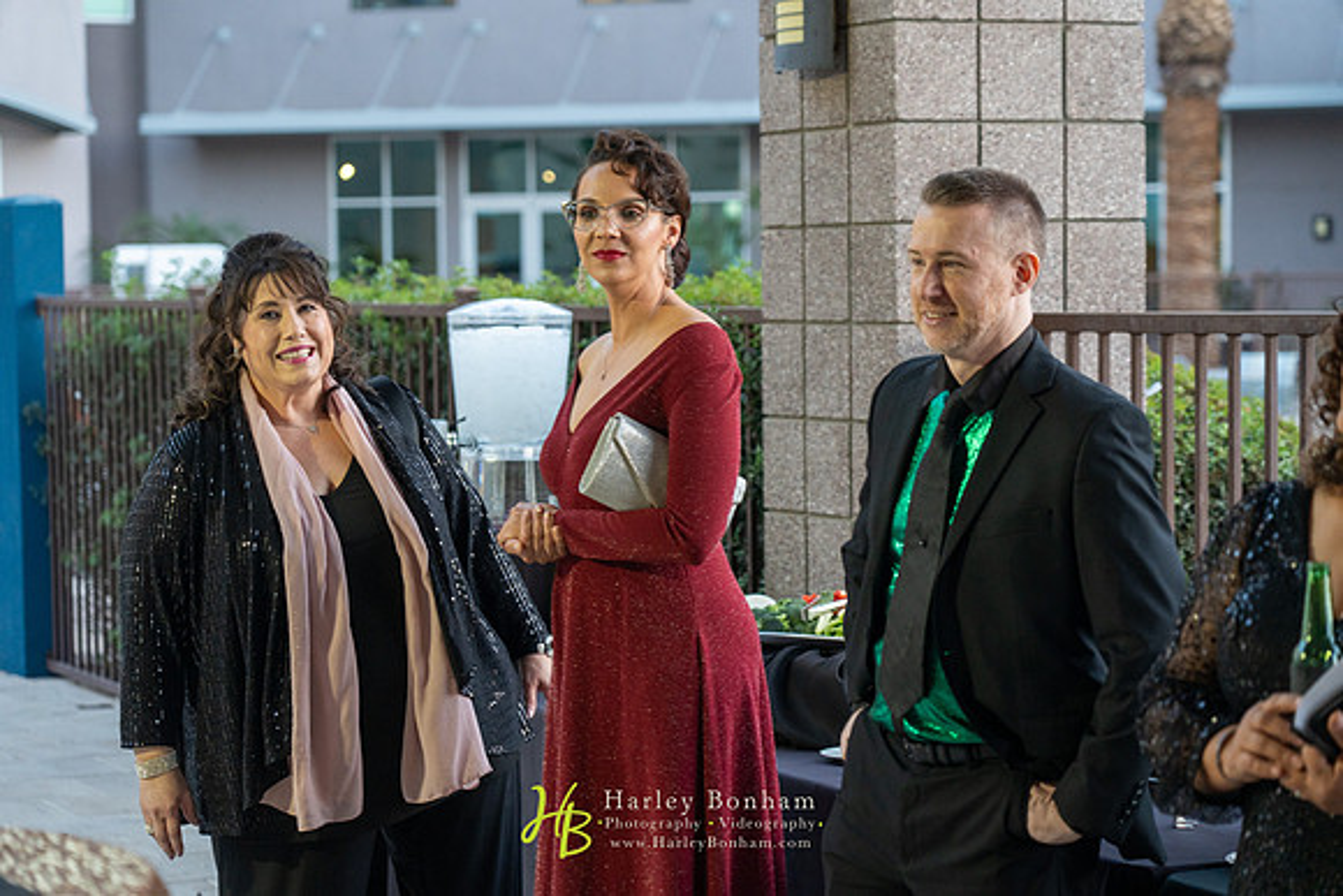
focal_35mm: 91
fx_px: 3395
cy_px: 448
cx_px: 672
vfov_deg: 15.0
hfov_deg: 22.4
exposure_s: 1/160
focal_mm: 91
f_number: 4
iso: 1600
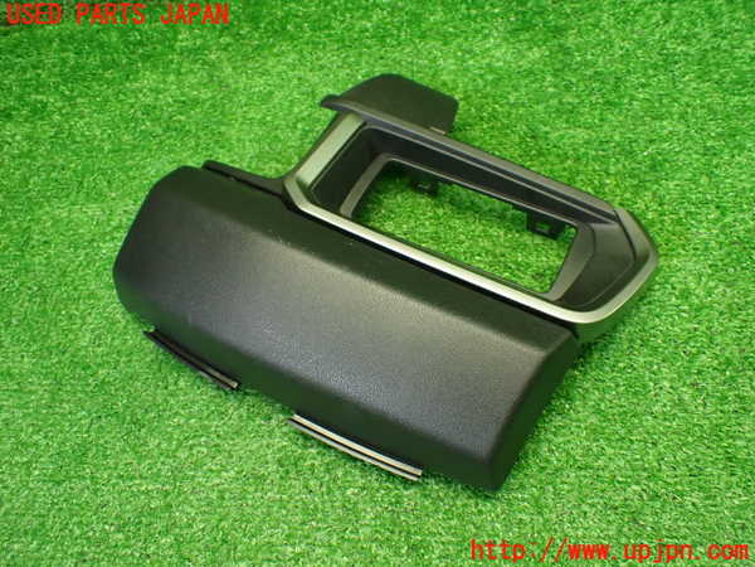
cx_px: 378
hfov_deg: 60.0
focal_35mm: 30
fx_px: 654
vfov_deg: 46.8
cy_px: 284
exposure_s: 1/100
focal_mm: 5.4
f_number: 2.3
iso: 800
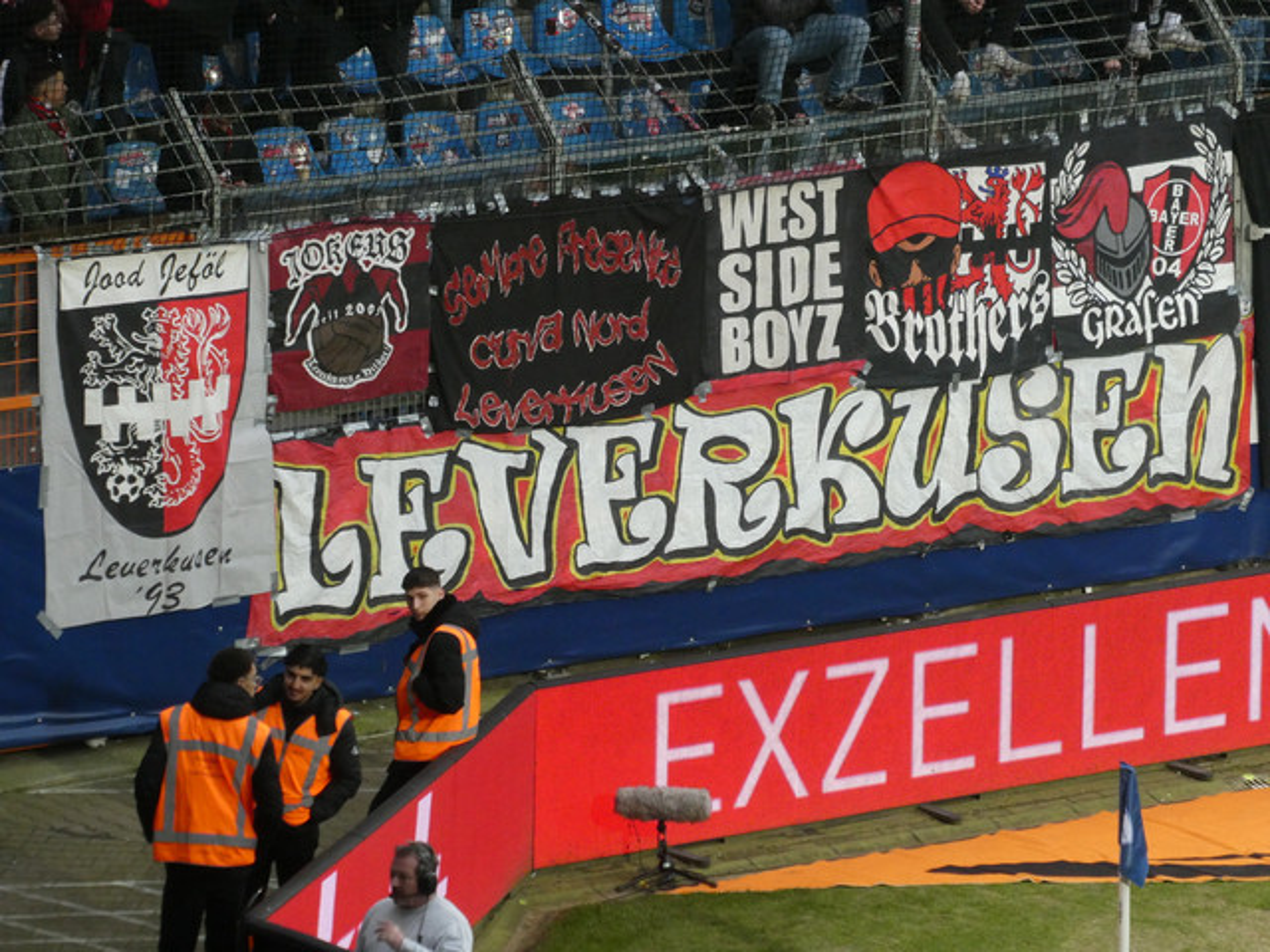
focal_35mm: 300
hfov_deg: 6.6
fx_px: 11006
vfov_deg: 5.0
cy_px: 476
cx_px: 635
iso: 500
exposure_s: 1/100
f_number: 5.8
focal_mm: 53.8
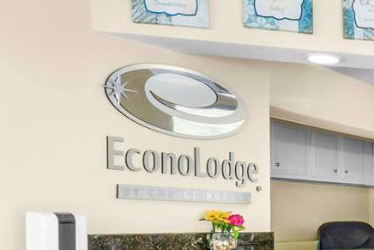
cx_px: 503
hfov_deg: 28.1
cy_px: 223
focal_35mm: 57
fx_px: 589
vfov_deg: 23.3
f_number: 8
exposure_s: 1/3
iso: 200
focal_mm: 11
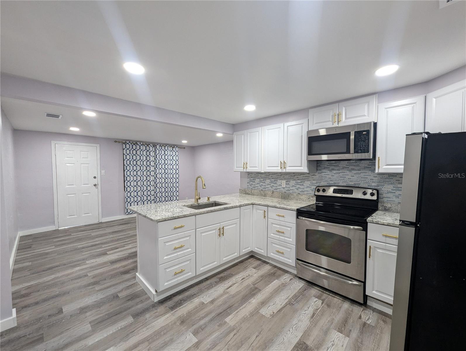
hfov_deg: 106.1
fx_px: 175
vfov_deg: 90.1
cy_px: 176
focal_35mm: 13
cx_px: 233
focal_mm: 1.95
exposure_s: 1/28.5
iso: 48
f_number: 2.2
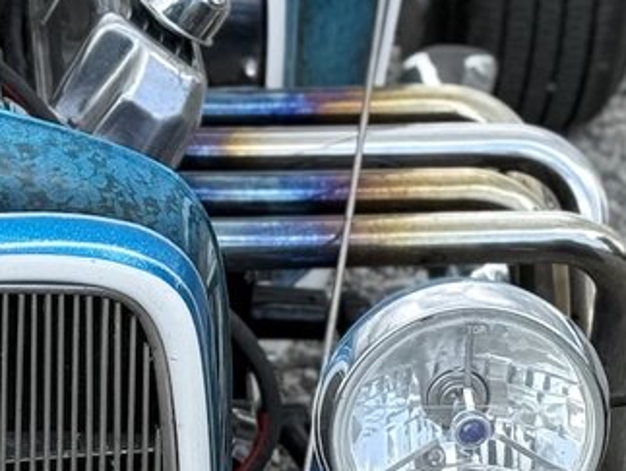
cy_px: 424
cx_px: -130
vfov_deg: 6.5
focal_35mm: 228
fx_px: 4128
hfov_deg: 8.6
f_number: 1.78
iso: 64
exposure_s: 1/885
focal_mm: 6.76
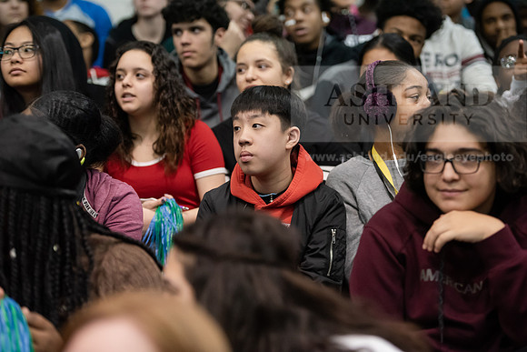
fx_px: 1537
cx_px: 264
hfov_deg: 19.5
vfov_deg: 13.0
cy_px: 176
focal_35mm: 105
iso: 4000
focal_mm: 105
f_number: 2.8
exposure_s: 1/200
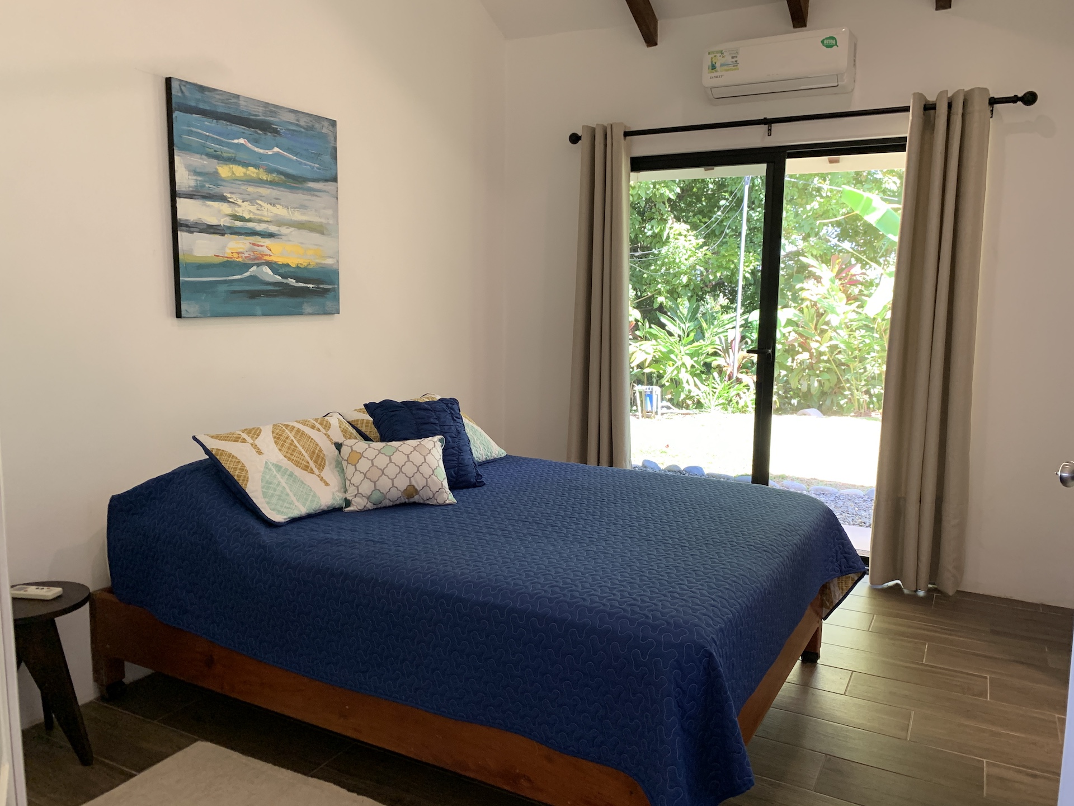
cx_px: 537
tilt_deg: -6.1
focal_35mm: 26
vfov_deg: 53.1
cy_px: 403
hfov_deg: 67.3
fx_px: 807
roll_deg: -1.8
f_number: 1.8
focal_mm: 4.25
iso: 160
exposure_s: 1/60
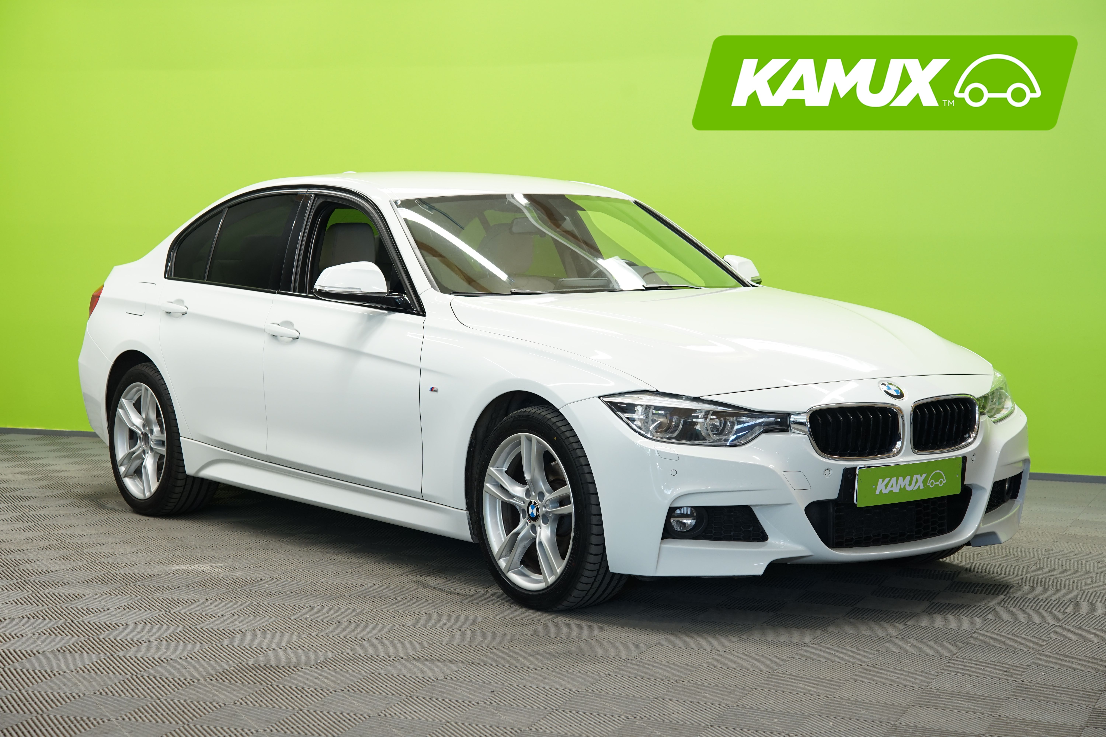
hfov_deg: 30.1
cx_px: 553
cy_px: 368
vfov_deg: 20.3
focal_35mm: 67
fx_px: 2058
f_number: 5.6
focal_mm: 67
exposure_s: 1/15
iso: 500
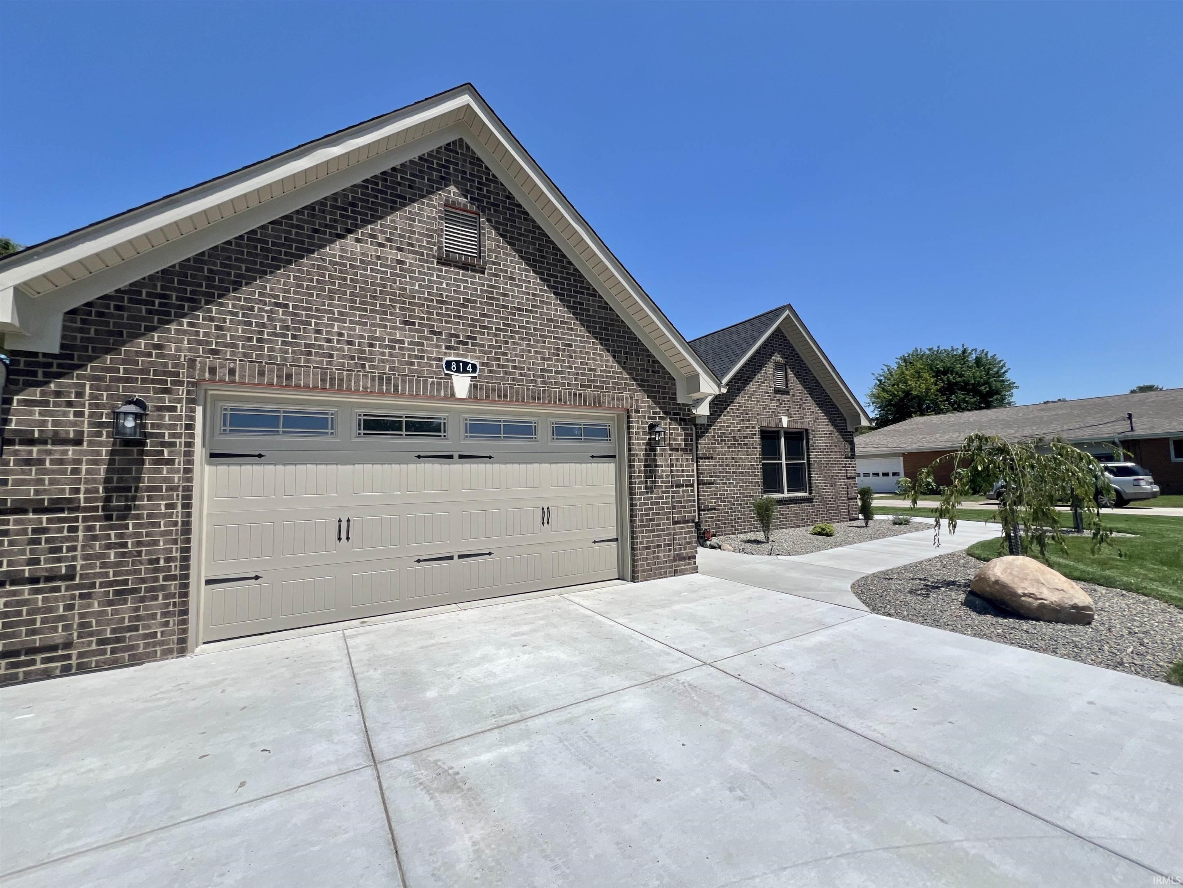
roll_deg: +2.4
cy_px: 444
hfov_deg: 106.2
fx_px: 444
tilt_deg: +3.2
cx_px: 592
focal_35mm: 13
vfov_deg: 89.9
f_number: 1.8
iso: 32
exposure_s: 1/2096
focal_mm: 1.57
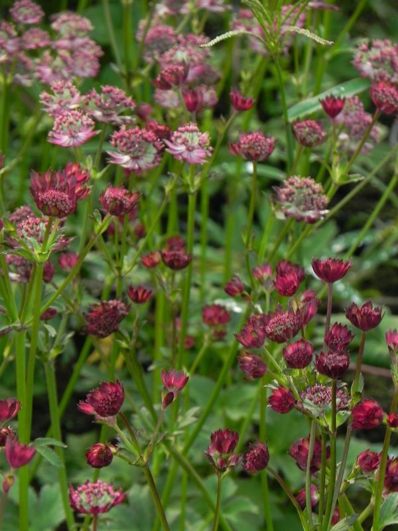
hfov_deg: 5.1
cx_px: 199
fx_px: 4461
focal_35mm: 291
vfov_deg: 6.8
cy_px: 266
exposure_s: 1/10
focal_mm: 51.8
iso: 160
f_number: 5
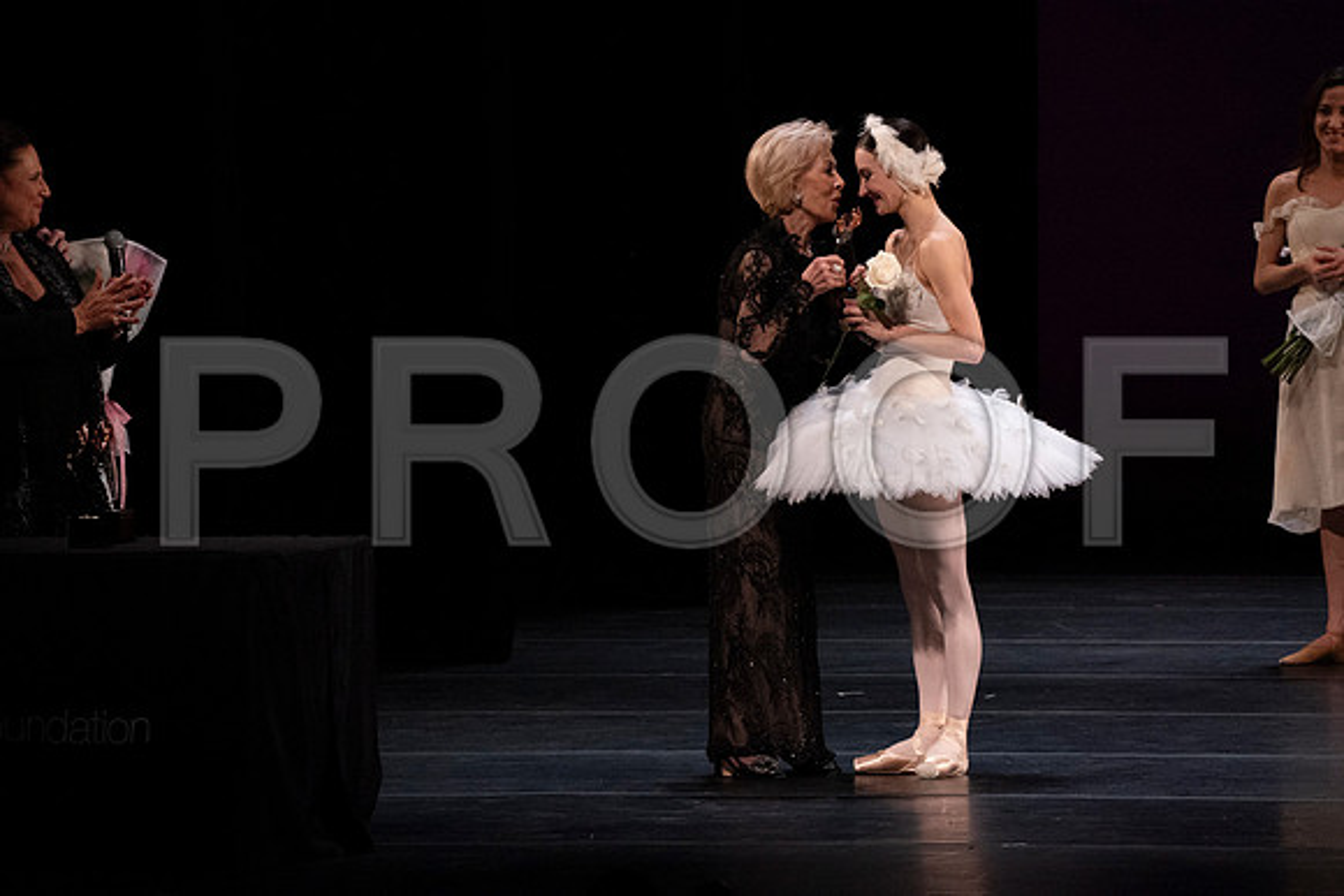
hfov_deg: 5.2
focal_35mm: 400
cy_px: 448
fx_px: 14936
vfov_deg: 3.4
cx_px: 672
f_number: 13
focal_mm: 400
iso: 12800
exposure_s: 1/320
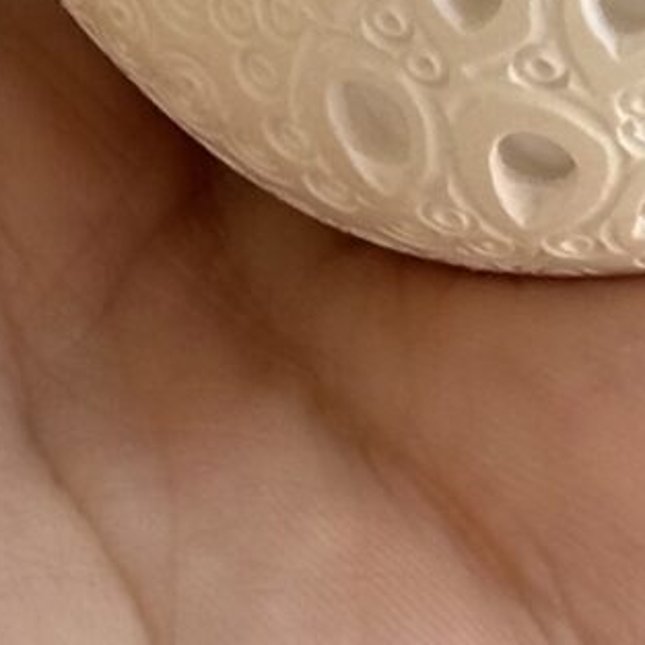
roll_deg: +3.9
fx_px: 7315
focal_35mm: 347
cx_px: 54
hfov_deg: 5.0
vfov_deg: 4.9
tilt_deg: -20.7
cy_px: -905
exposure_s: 1/571
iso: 64
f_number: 1.78
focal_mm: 6.86
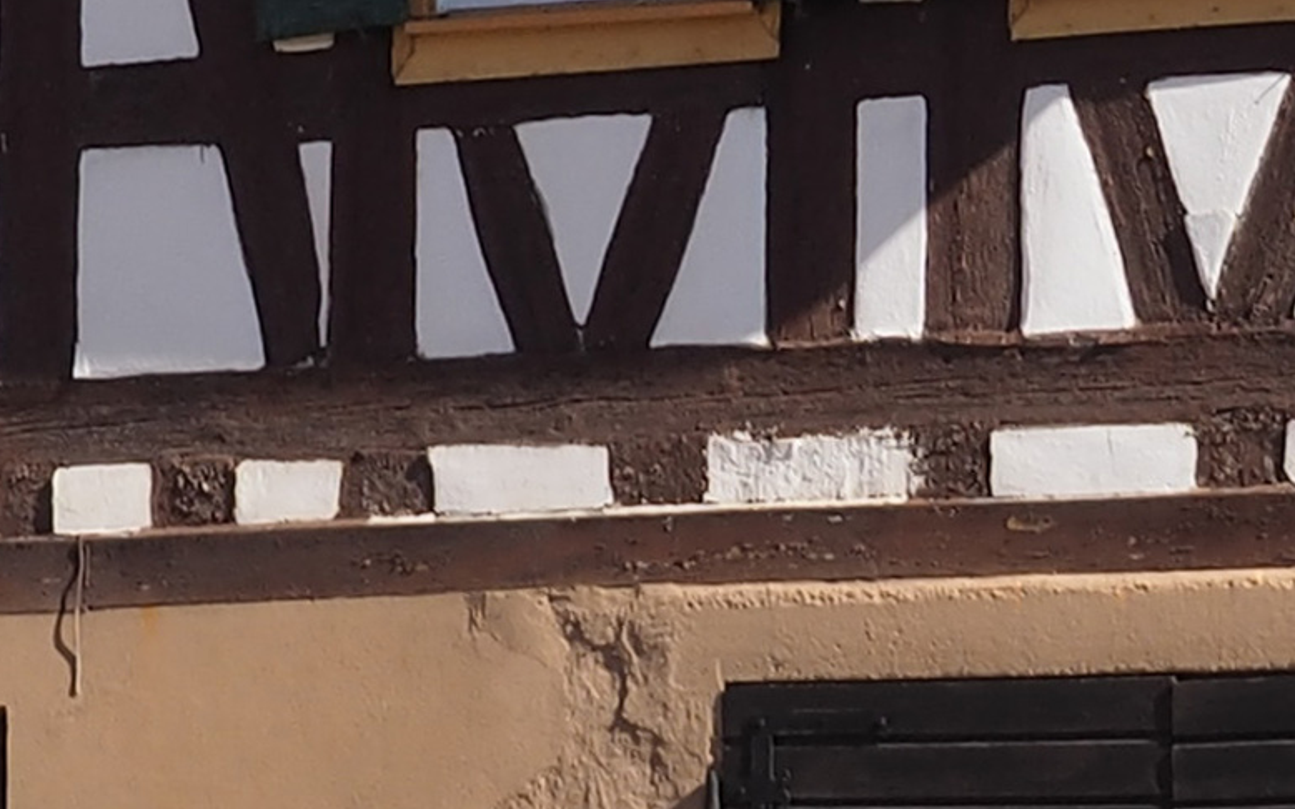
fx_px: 7975
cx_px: 336
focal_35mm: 226
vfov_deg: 5.7
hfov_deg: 9.3
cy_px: -789
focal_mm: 18
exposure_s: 1/320
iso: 200
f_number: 8
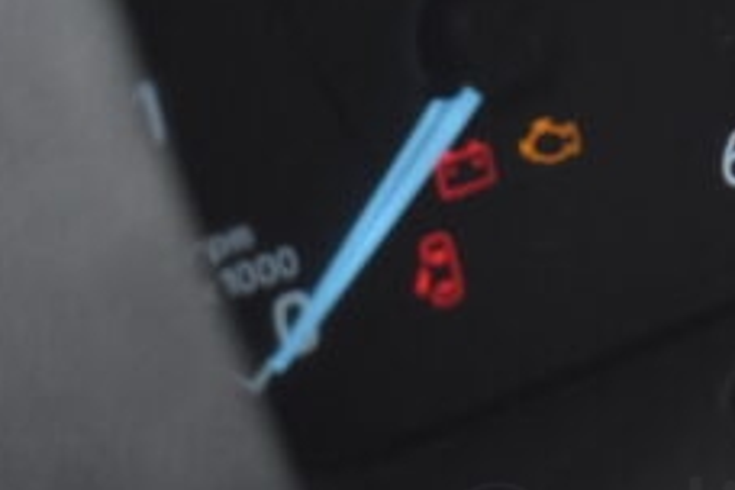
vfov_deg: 9.8
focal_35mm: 137
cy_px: -169
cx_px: 1086
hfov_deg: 14.1
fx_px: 2790
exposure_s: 1/500
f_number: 4
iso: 1600
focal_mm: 27
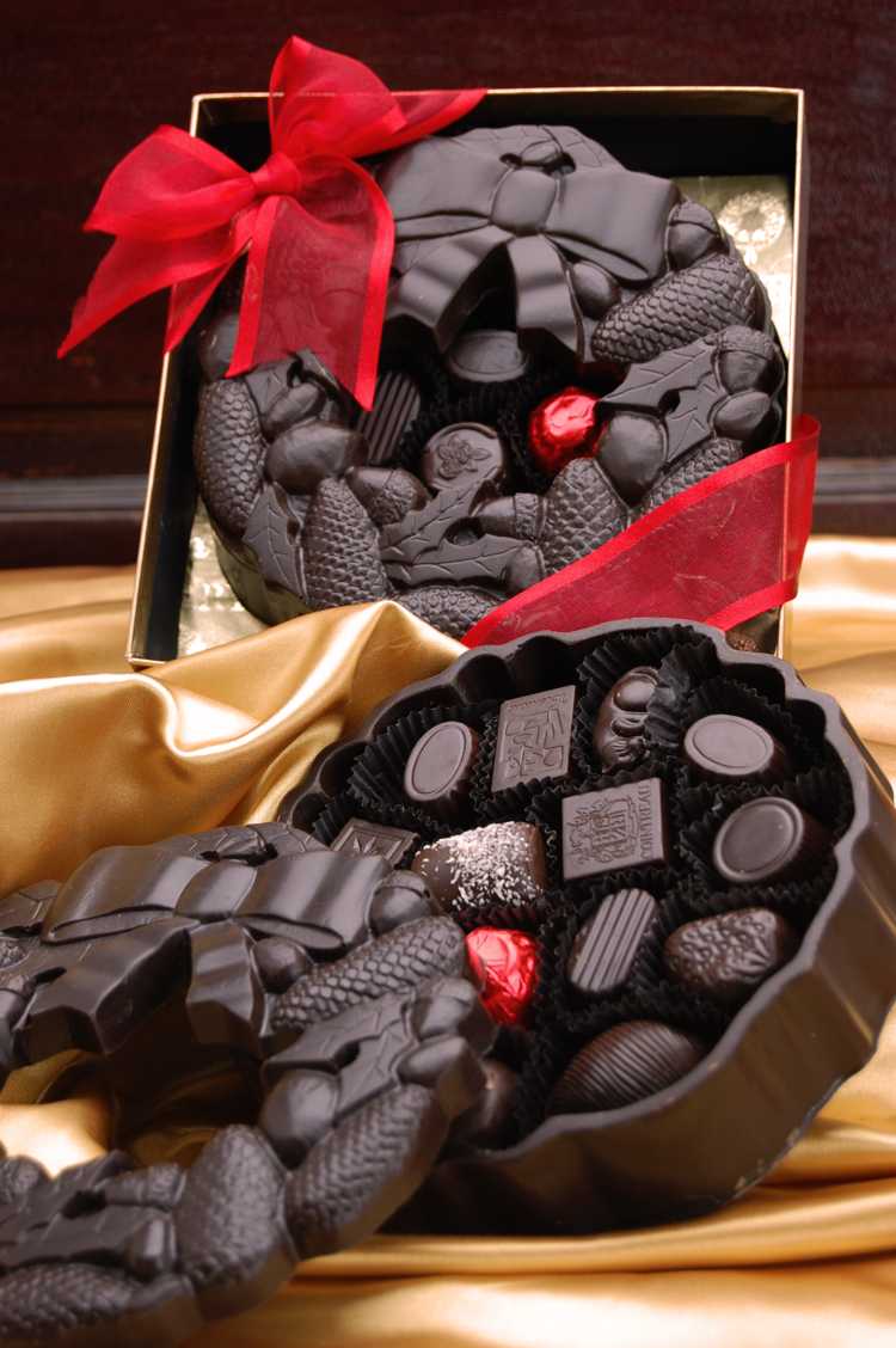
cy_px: 674
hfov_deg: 16.5
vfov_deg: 24.6
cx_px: 448
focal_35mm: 82
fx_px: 3085
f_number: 5.6
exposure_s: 1/60
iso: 400
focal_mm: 55
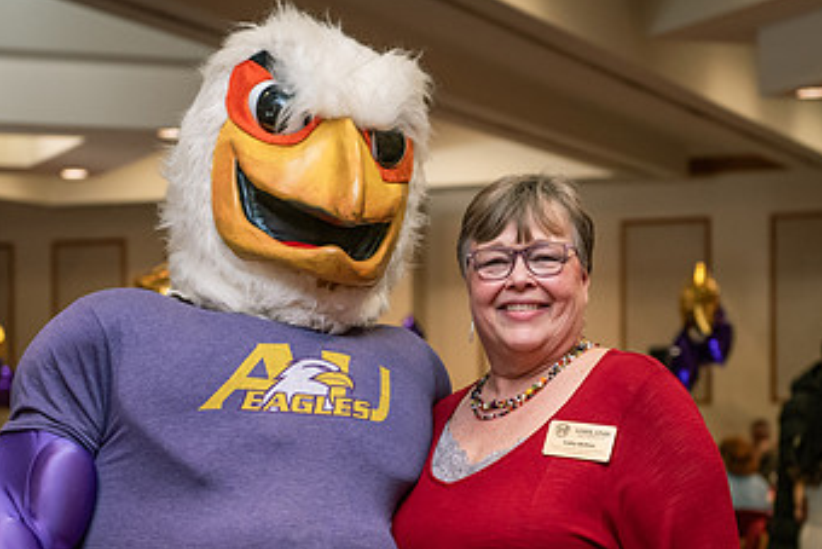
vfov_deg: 13.8
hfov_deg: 20.6
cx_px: 360
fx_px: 2261
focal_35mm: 99
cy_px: 417
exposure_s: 1/160
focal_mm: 58
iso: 1600
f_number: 3.5
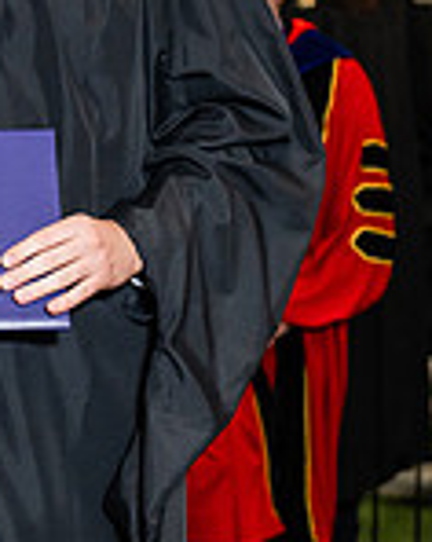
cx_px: -278
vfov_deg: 7.9
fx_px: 3892
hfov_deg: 6.3
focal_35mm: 243
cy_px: 31
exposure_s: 1/200
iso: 1250
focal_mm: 66
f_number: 4.5
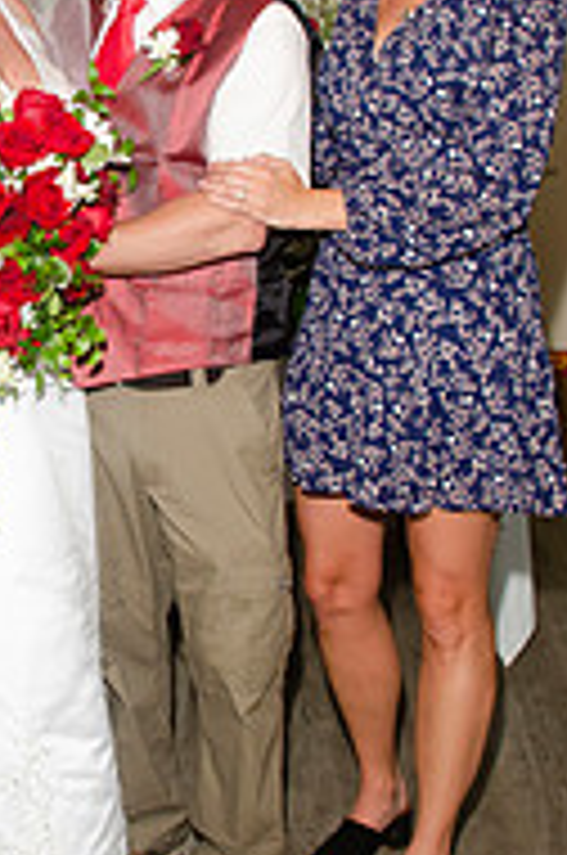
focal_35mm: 64
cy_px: 346
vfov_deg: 31.4
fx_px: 1517
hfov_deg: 20.6
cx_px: 36
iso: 400
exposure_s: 1/250
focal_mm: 18
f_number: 5.6
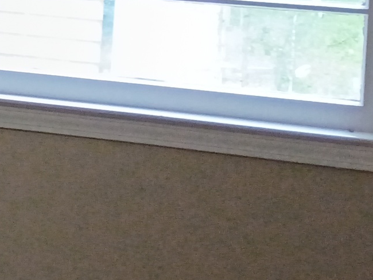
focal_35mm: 137
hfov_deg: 12.7
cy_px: -81
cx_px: -366
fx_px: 1477
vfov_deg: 10.6
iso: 831
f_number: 1.8
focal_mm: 4.27
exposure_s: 1/40
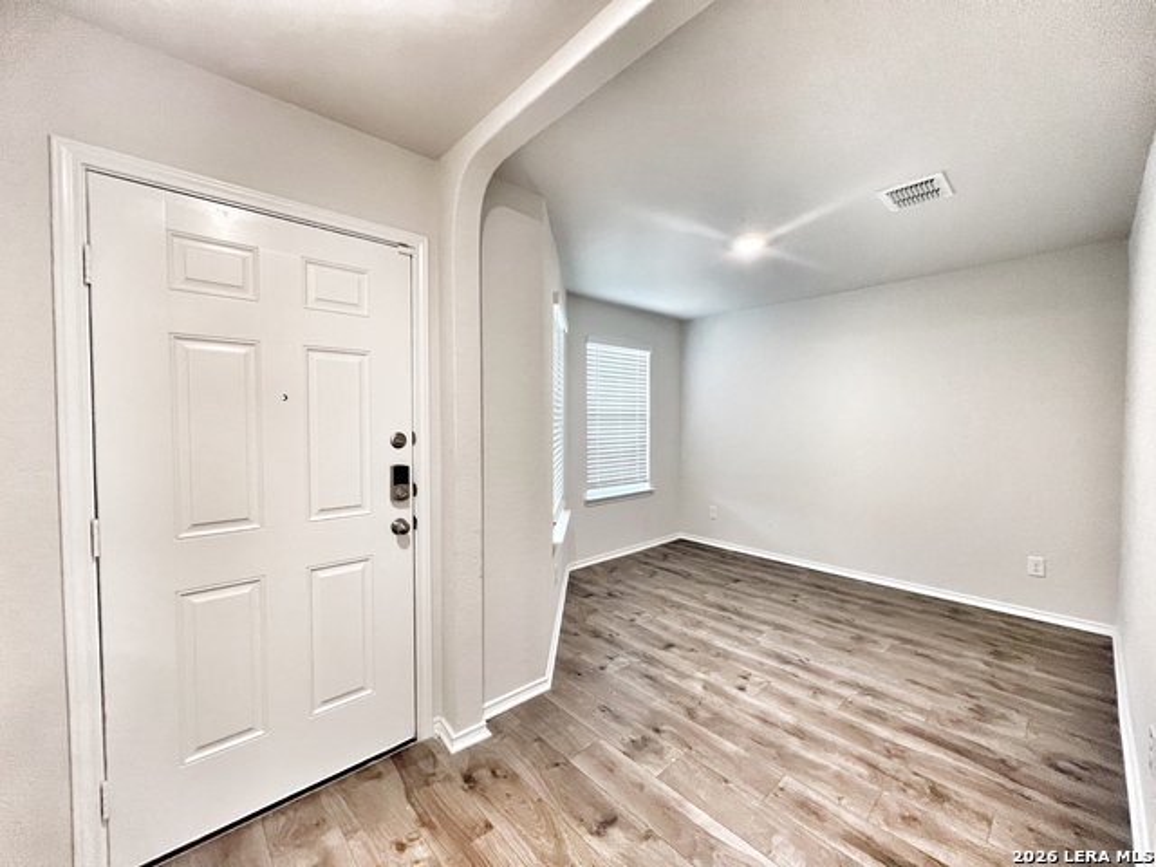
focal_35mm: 13
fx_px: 434
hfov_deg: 106.2
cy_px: 434
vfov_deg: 89.9
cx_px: 578
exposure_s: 1/60
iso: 160
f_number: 1.8
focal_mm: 1.57
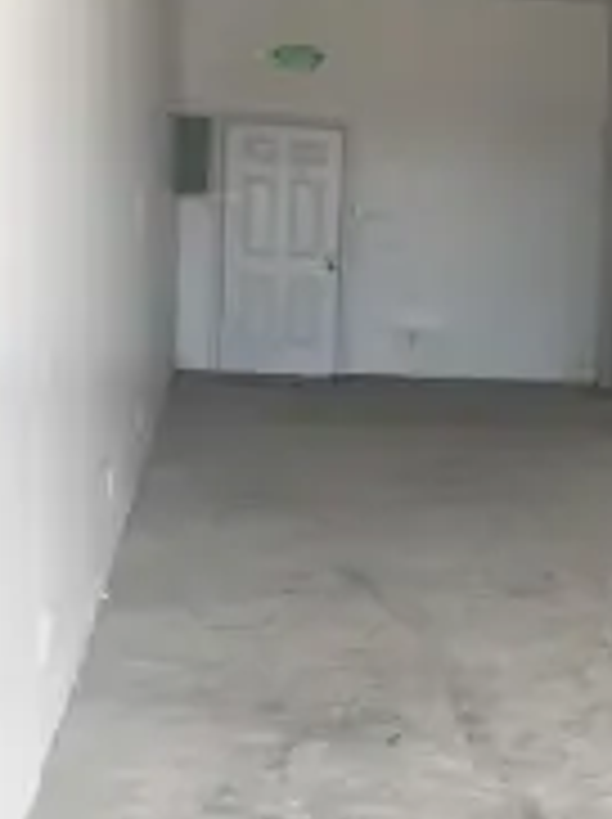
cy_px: 488
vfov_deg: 23.0
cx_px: 850
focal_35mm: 85
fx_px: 2008
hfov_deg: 16.2
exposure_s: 1/120
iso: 32
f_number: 2.2
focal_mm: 4.15
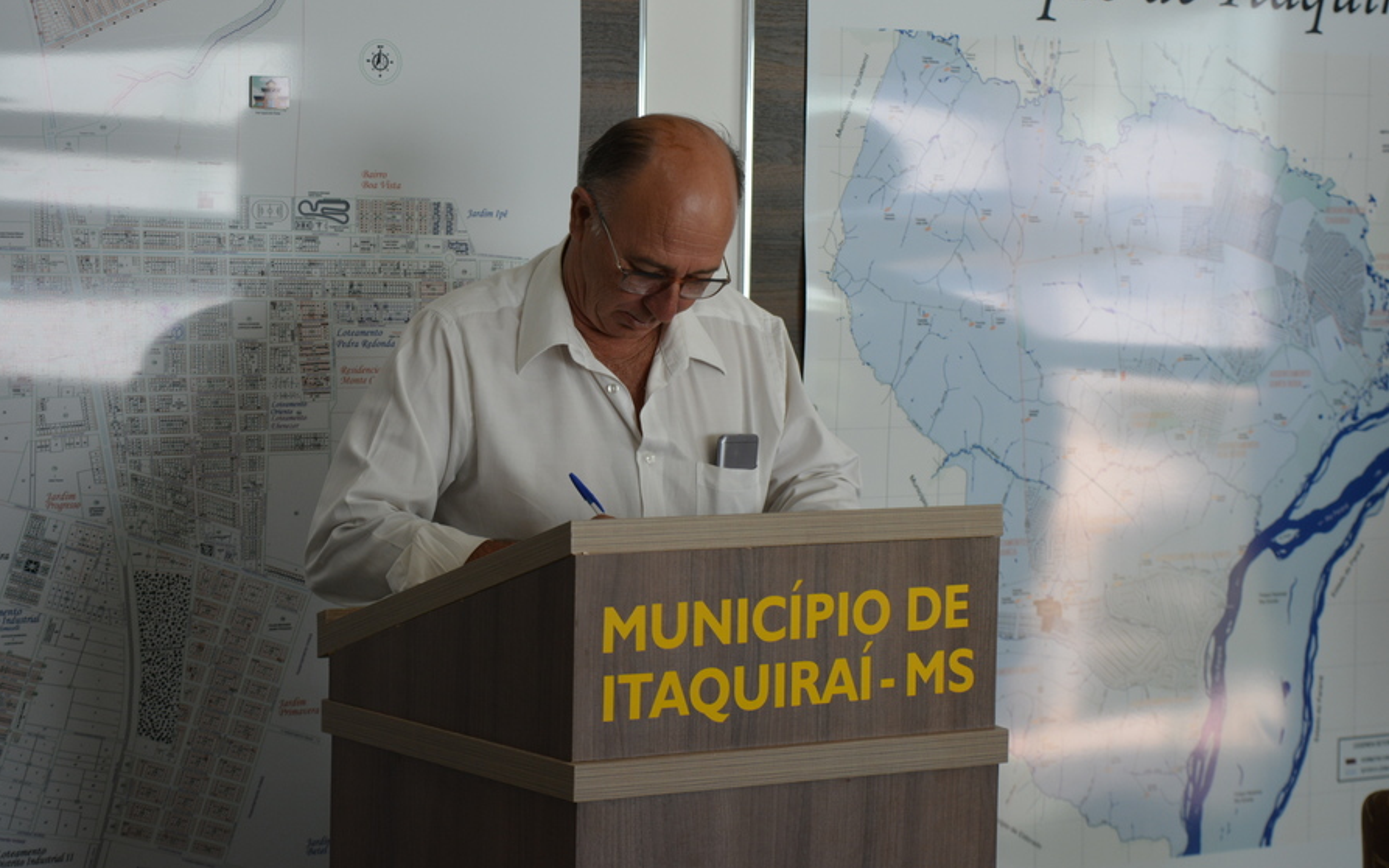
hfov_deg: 27.9
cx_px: 692
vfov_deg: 17.6
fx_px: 2801
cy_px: 414
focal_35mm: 74
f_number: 5.3
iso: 400
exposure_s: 1/100
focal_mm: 48
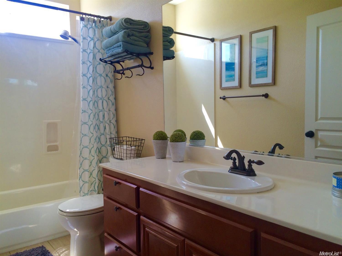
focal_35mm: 29
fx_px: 286
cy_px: 128
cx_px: 171
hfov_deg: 61.7
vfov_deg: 48.2
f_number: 2.2
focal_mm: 4.15
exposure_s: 1/60
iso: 40
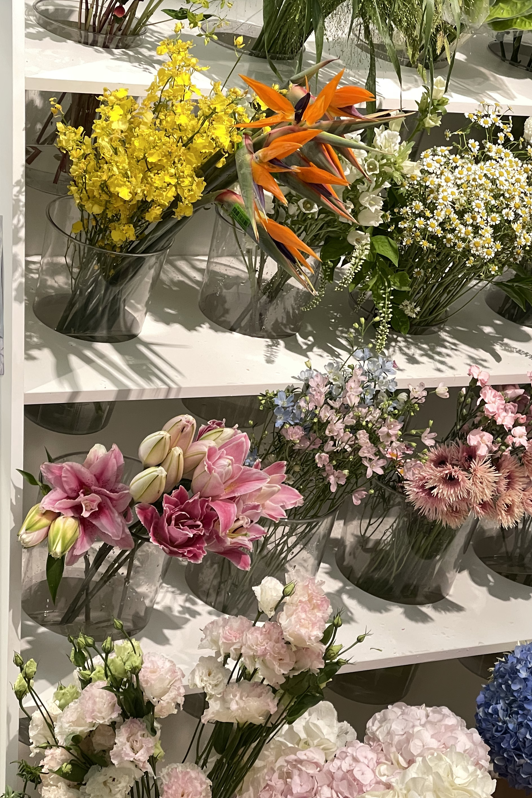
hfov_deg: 14.4
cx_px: 341
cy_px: 336
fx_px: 2106
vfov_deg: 21.4
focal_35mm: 95
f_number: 2.2
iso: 160
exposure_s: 1/50
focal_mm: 7.5
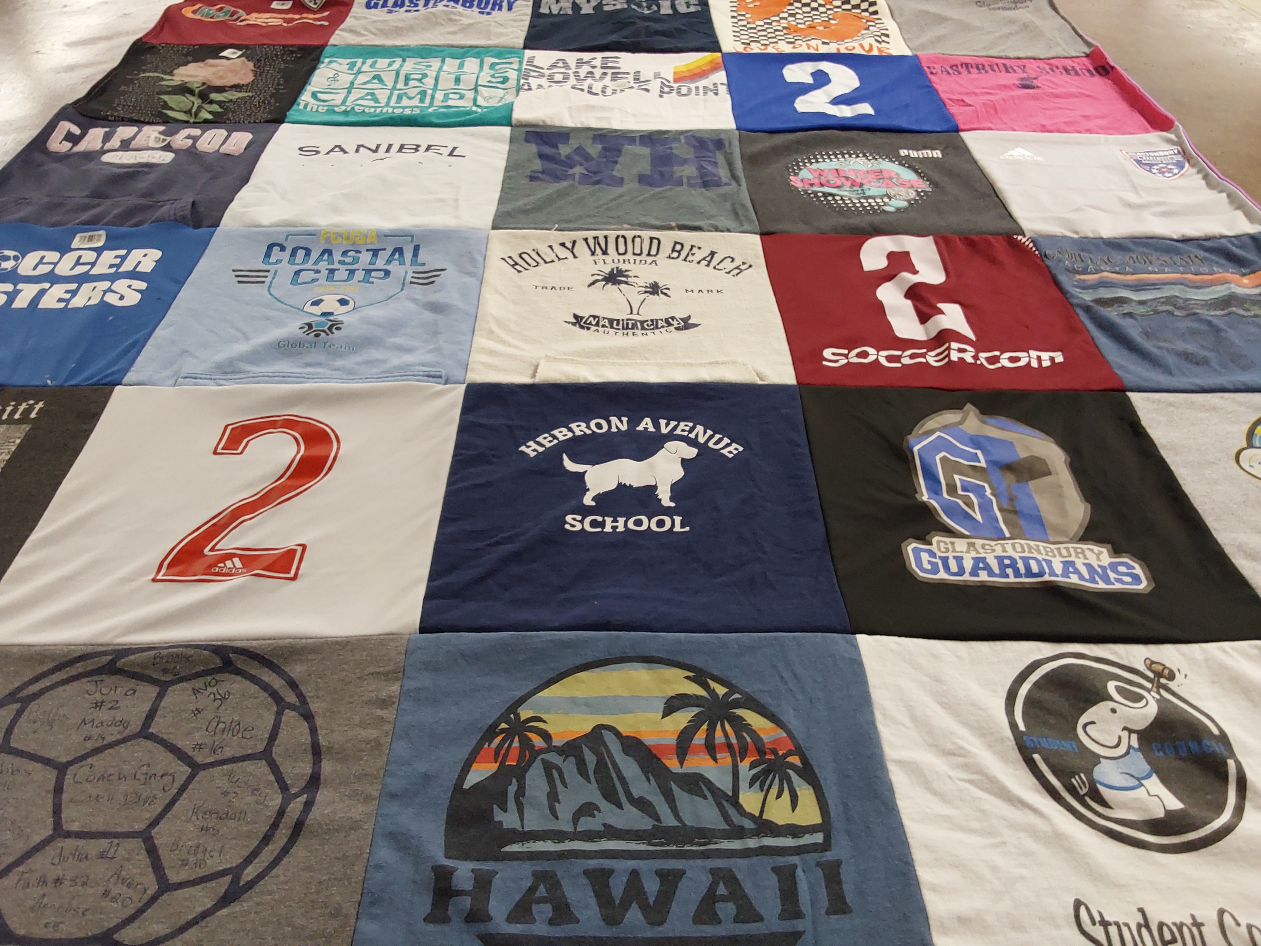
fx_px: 1020
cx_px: 630
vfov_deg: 49.7
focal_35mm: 28
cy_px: 473
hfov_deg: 63.4
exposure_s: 1/50
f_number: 1.9
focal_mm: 2.91
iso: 100
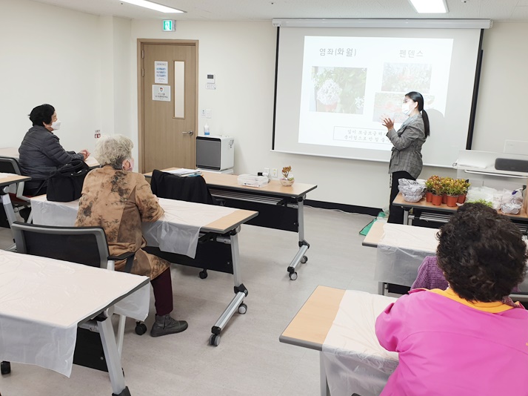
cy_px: 194
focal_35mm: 27
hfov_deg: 65.3
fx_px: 412
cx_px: 273
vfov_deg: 51.3
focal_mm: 4.3
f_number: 2.4
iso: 50
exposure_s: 1/60
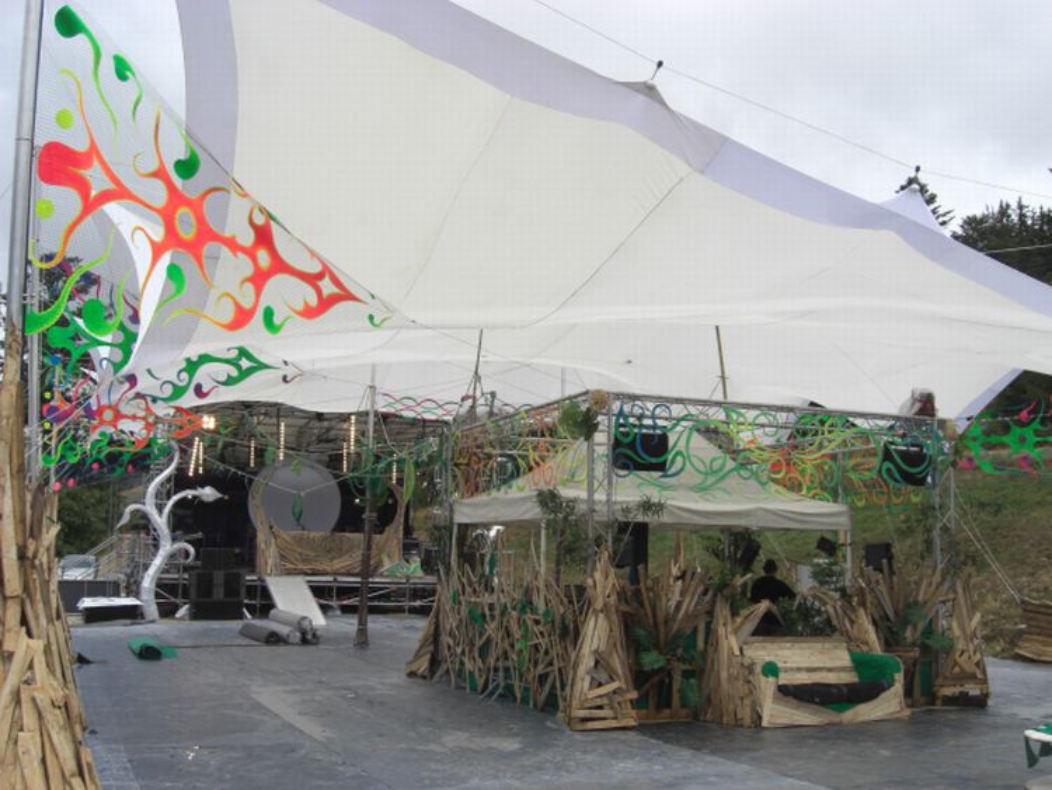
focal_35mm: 38
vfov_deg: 37.7
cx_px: 526
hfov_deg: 49.0
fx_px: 1155
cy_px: 395
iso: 80
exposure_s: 1/200
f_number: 8
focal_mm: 7.9
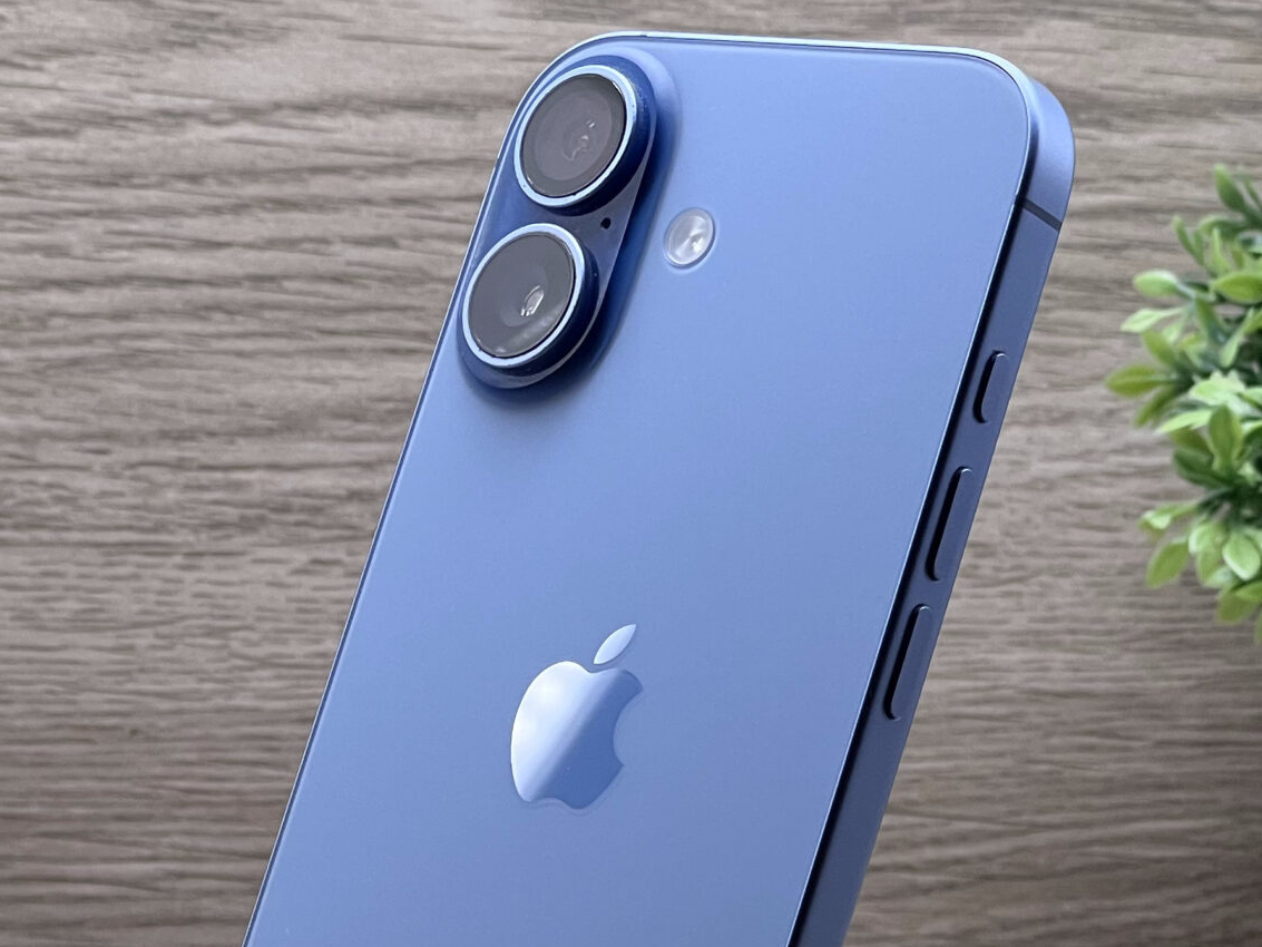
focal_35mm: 174
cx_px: 590
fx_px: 6344
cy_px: 684
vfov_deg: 8.5
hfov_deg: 11.4
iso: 80
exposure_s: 1/100
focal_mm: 9
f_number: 2.8
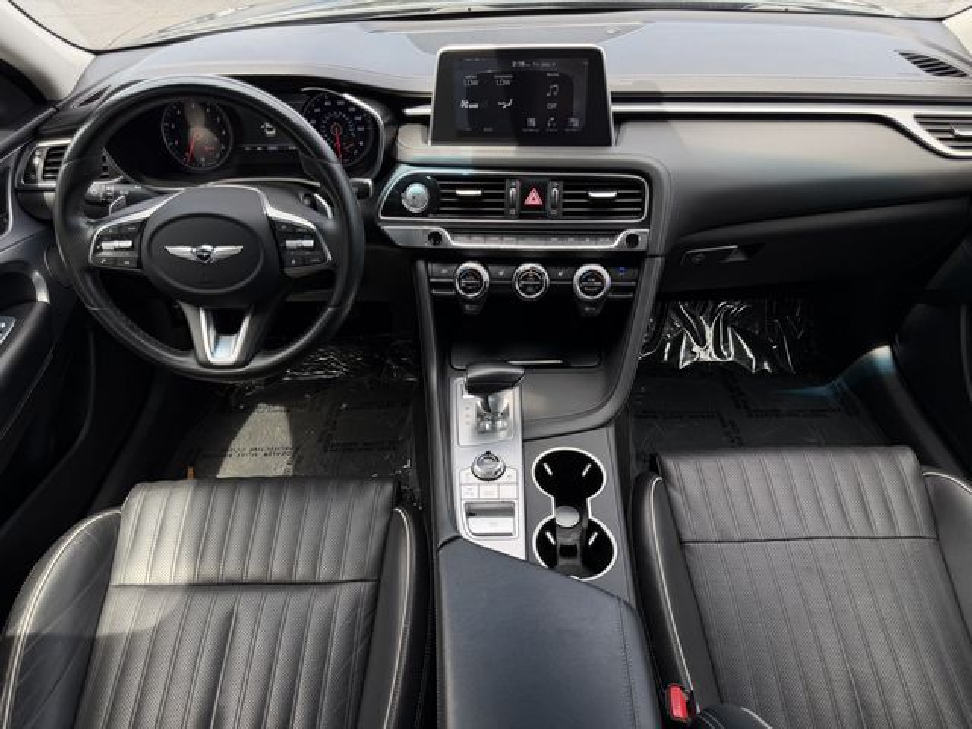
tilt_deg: -38.0
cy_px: 364
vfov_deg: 56.8
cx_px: 486
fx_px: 674
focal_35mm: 24
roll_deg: +3.7
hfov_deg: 71.6
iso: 80
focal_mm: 6.76
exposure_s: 1/412
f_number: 1.78
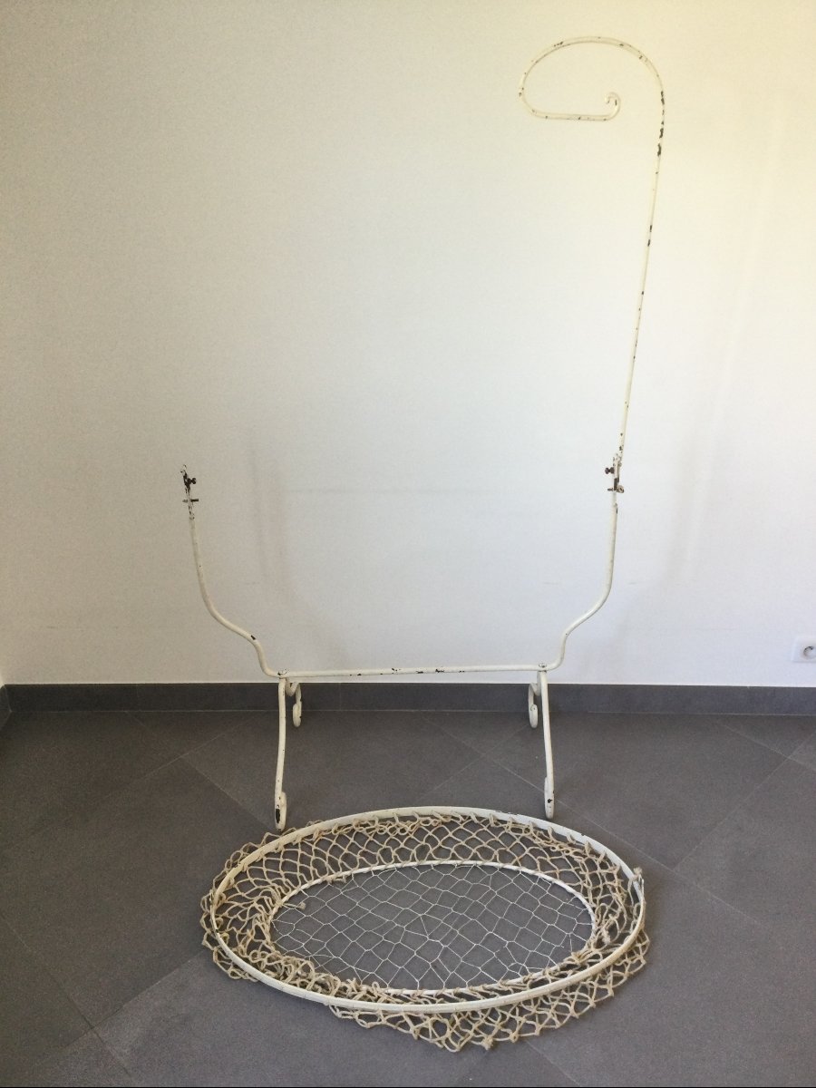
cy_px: 544
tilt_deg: -26.9
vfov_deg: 58.4
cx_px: 408
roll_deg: -0.4
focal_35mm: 31
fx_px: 974
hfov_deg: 45.4
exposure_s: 1/33
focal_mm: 3.3
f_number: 2.4
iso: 50
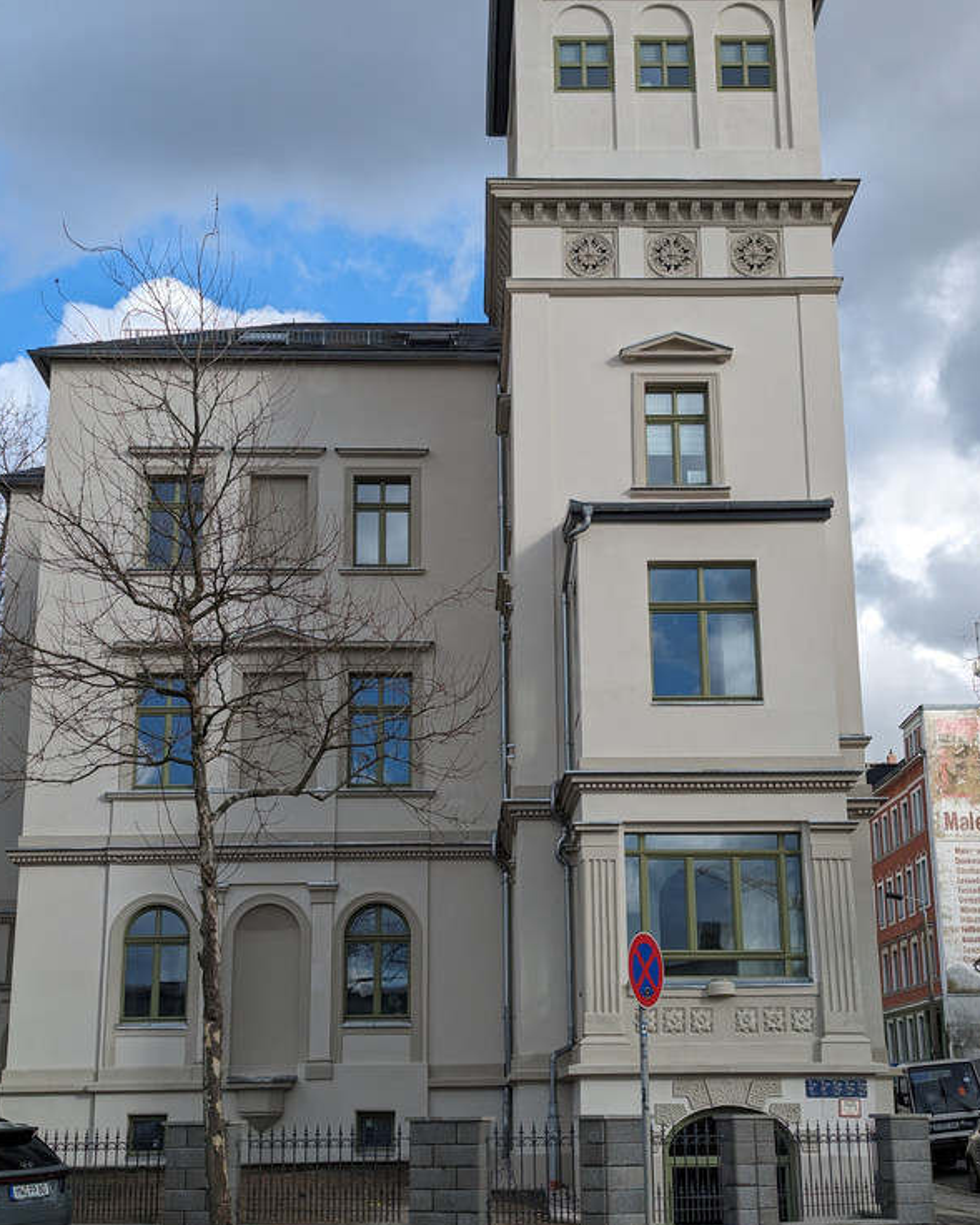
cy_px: 571
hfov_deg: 29.7
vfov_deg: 36.6
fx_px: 1849
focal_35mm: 51
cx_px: 492
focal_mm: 6.81
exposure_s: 1/2375
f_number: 1.85
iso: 47
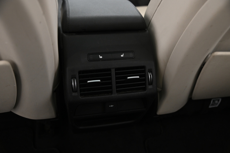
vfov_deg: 35.0
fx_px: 243
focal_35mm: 38
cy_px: 76
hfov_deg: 50.7
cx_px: 115
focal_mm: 38
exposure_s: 1/13
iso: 2000
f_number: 4
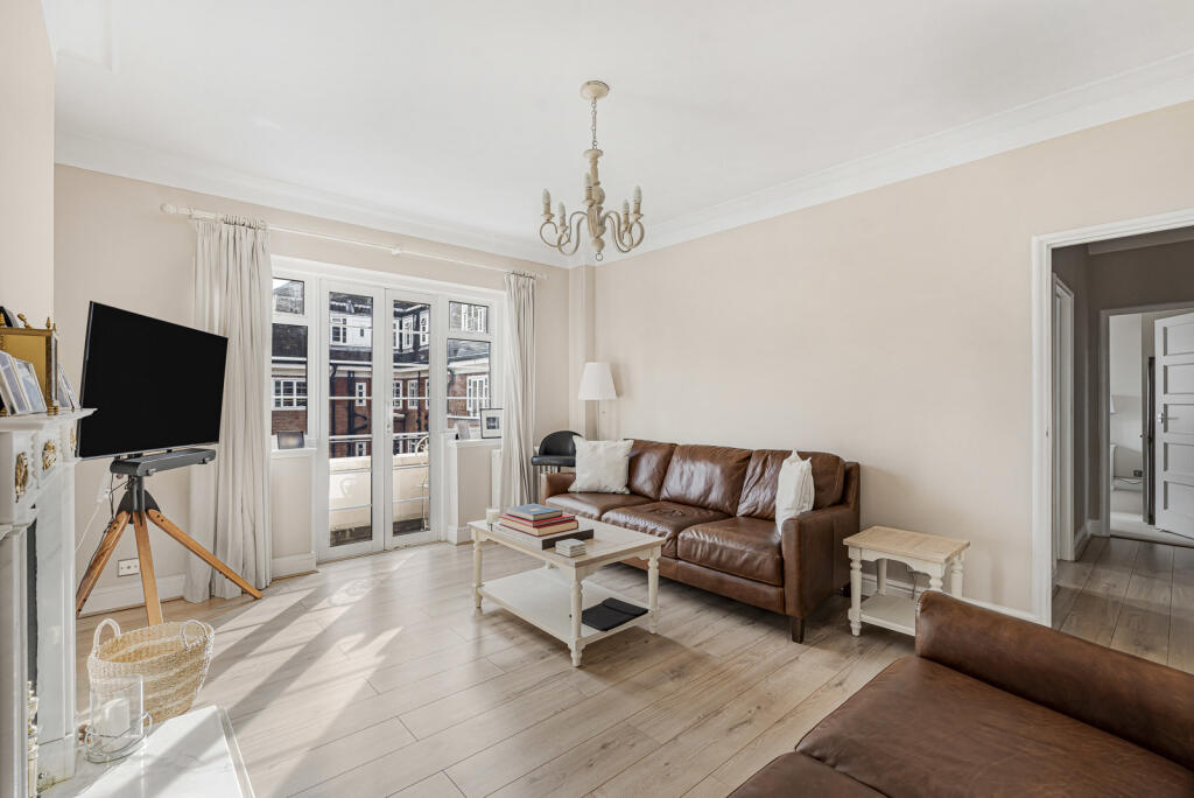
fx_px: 531
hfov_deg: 96.7
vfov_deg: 73.8
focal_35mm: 16
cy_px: 399
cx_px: 597
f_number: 8
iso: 200
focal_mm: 16
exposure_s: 1/8
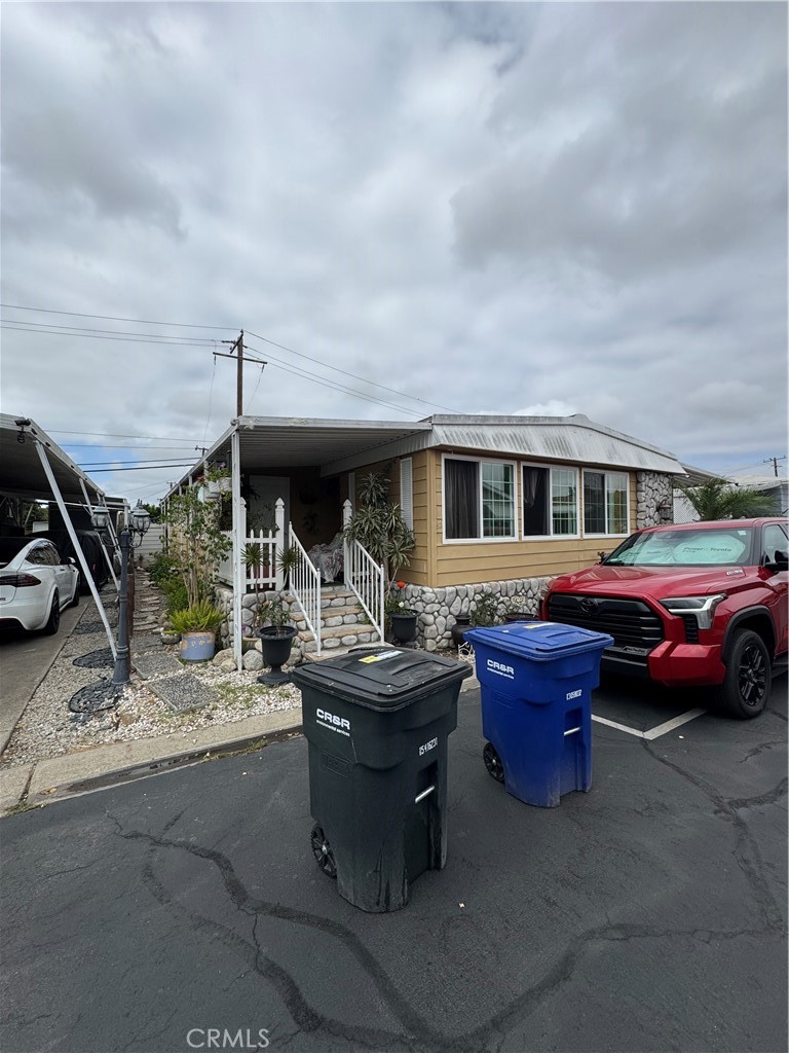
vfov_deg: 102.1
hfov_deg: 85.7
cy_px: 526
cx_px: 394
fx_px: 425
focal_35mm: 14
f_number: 2.2
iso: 50
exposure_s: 1/2273
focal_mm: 2.22
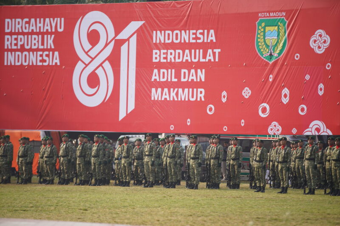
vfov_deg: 6.9
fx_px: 1888
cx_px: 170
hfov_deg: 10.3
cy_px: 113
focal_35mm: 200
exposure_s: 1/500
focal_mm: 200
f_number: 2.8
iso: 100
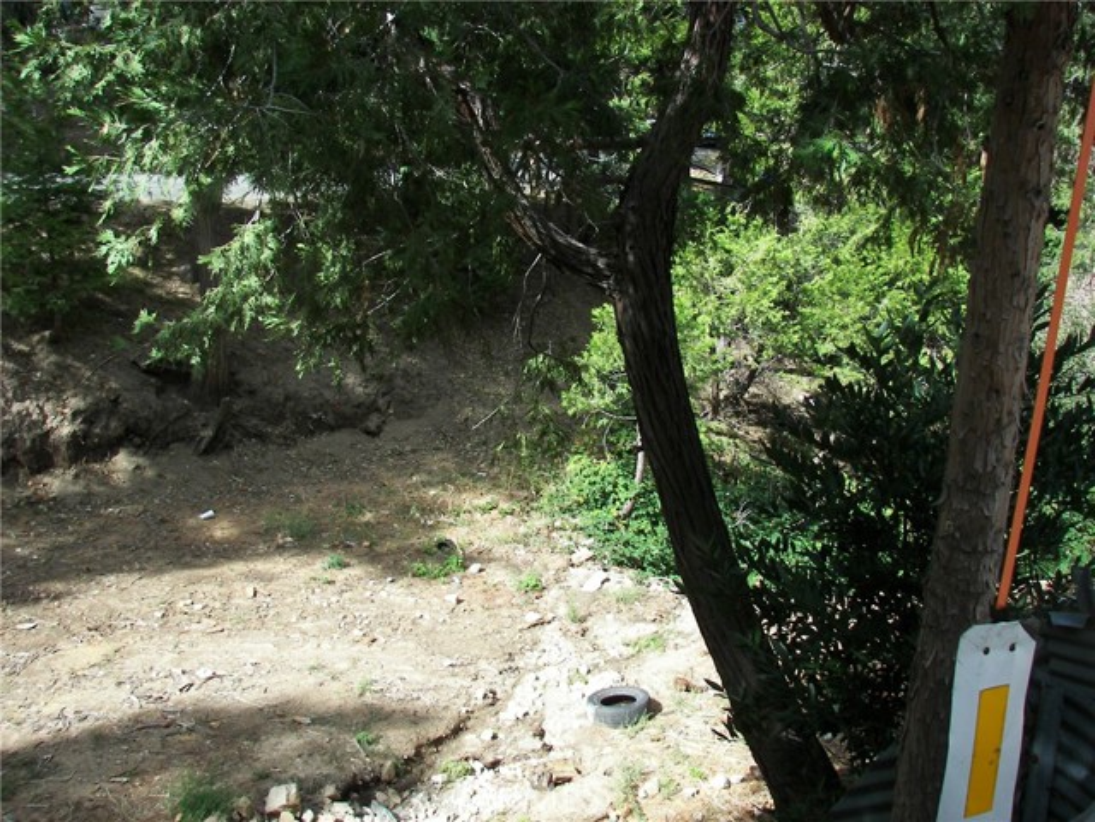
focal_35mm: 36
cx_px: 548
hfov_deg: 51.4
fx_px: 1139
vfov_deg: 39.7
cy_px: 411
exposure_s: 1/400
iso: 50
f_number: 2.8
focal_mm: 6
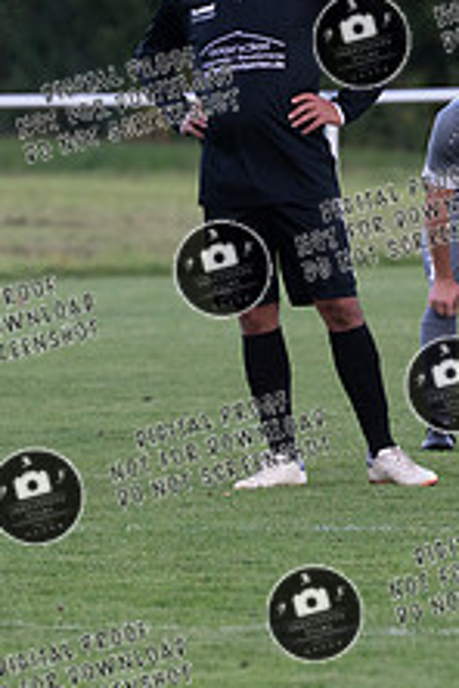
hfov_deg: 2.1
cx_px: 505
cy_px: 140
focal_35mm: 660
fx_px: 12622
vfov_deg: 3.1
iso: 800
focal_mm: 185
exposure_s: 1/1600
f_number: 4
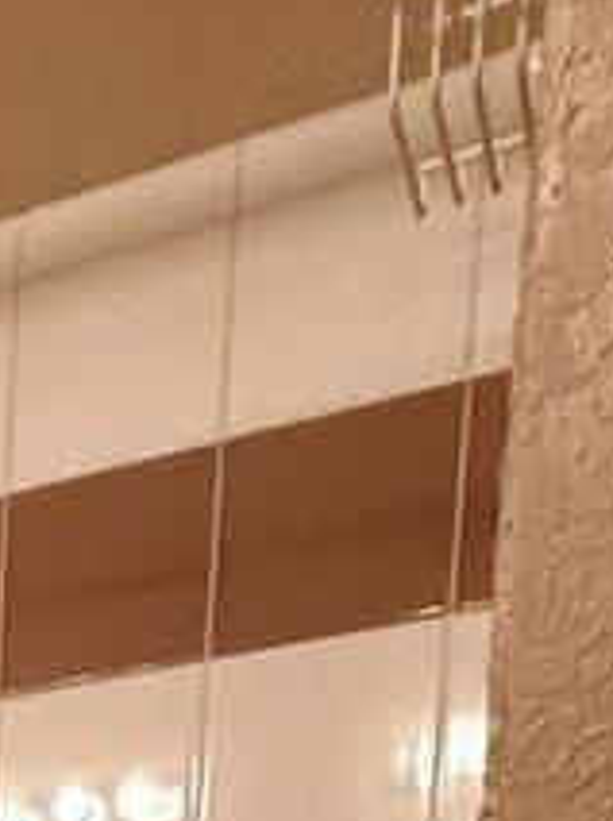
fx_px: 1871
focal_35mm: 79
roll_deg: -1.0
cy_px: 1557
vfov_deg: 18.3
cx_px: -713
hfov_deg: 14.5
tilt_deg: -7.8
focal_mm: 2.22
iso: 320
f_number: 2.2
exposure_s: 1/60
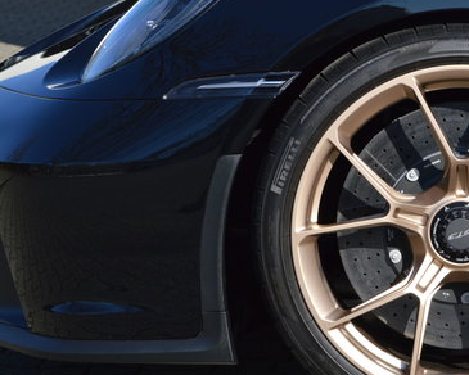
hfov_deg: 11.8
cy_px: 218
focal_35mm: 163
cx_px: 391
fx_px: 2262
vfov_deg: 9.5
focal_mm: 55
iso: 100
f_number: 8
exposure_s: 1/250
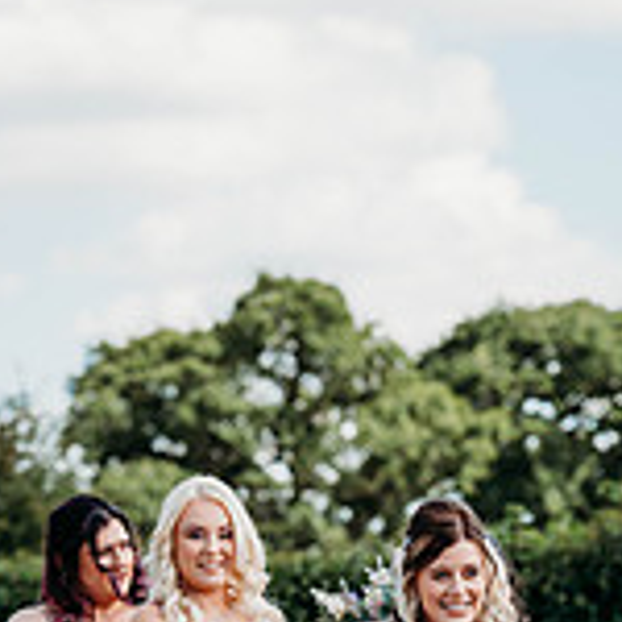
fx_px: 4391
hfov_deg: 8.1
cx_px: 462
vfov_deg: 8.0
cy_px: 908
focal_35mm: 216
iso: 100
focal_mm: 85
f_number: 3.2
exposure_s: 1/1600
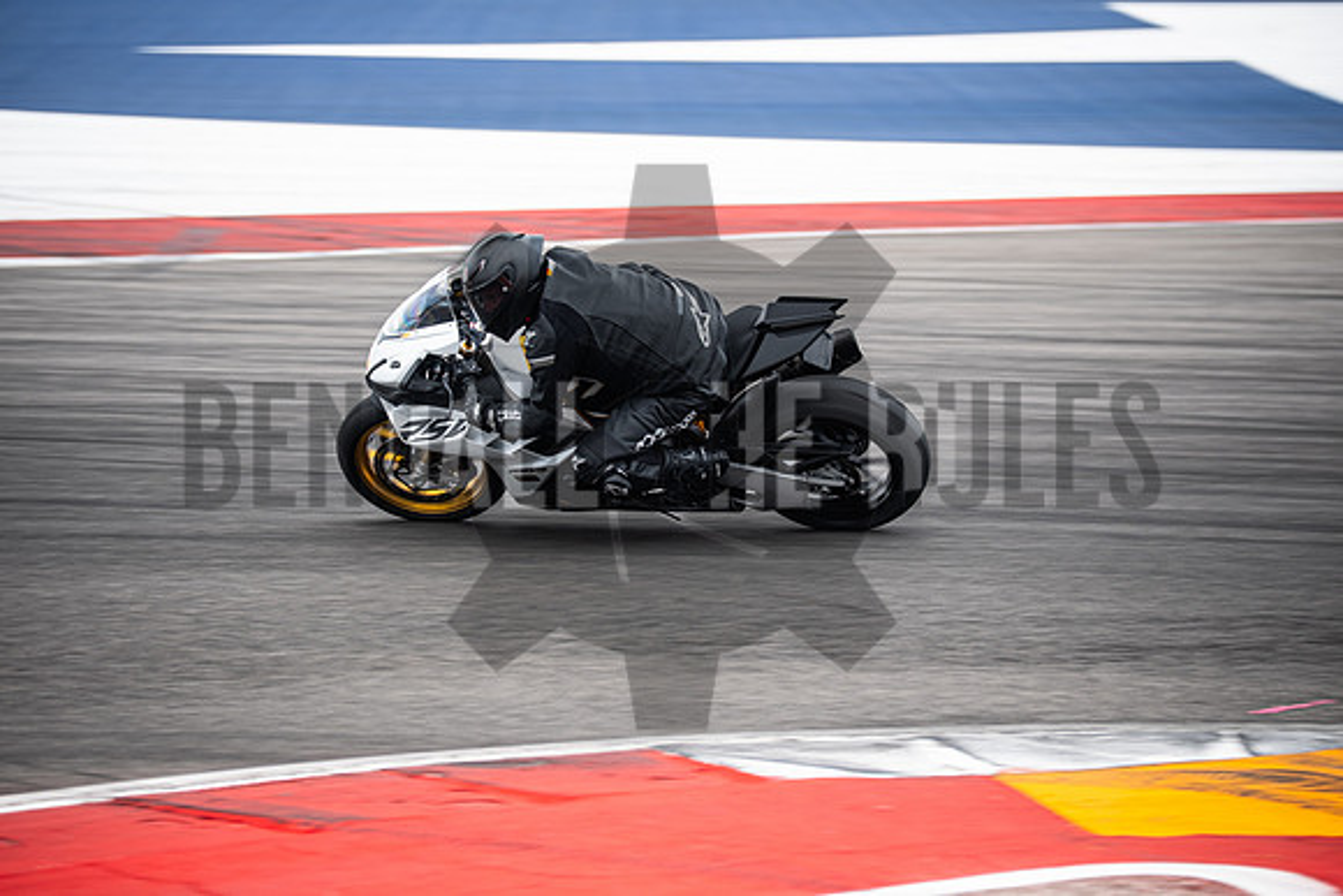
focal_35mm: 186
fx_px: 6940
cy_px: 448
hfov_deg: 11.1
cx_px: 672
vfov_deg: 7.4
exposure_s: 1/250
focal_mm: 124.3
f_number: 3.2
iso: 160
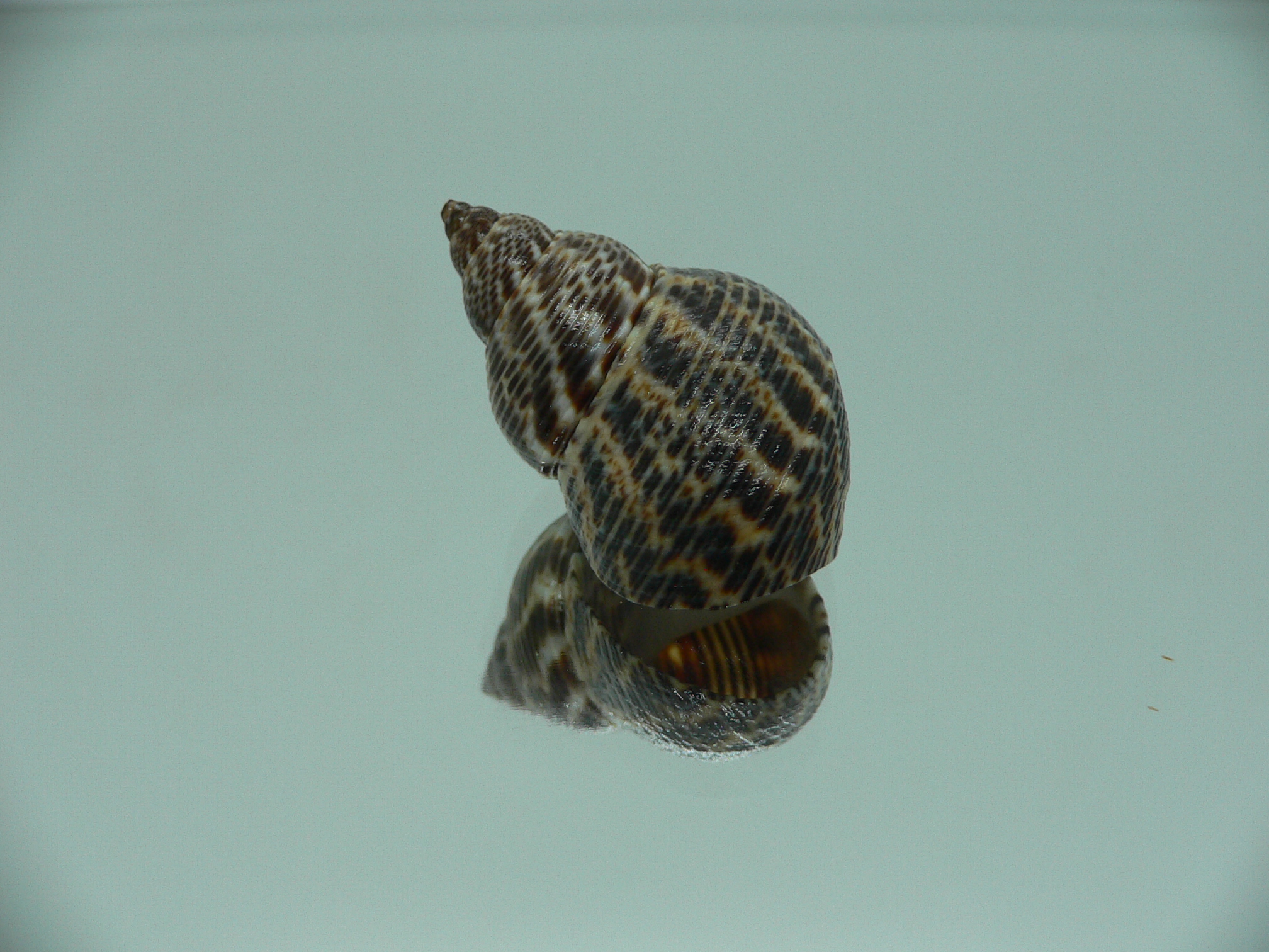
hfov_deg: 52.6
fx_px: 1283
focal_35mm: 35
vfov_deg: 40.7
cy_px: 476
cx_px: 634
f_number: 2.8
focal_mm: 4.6
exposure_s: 1/60
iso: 80
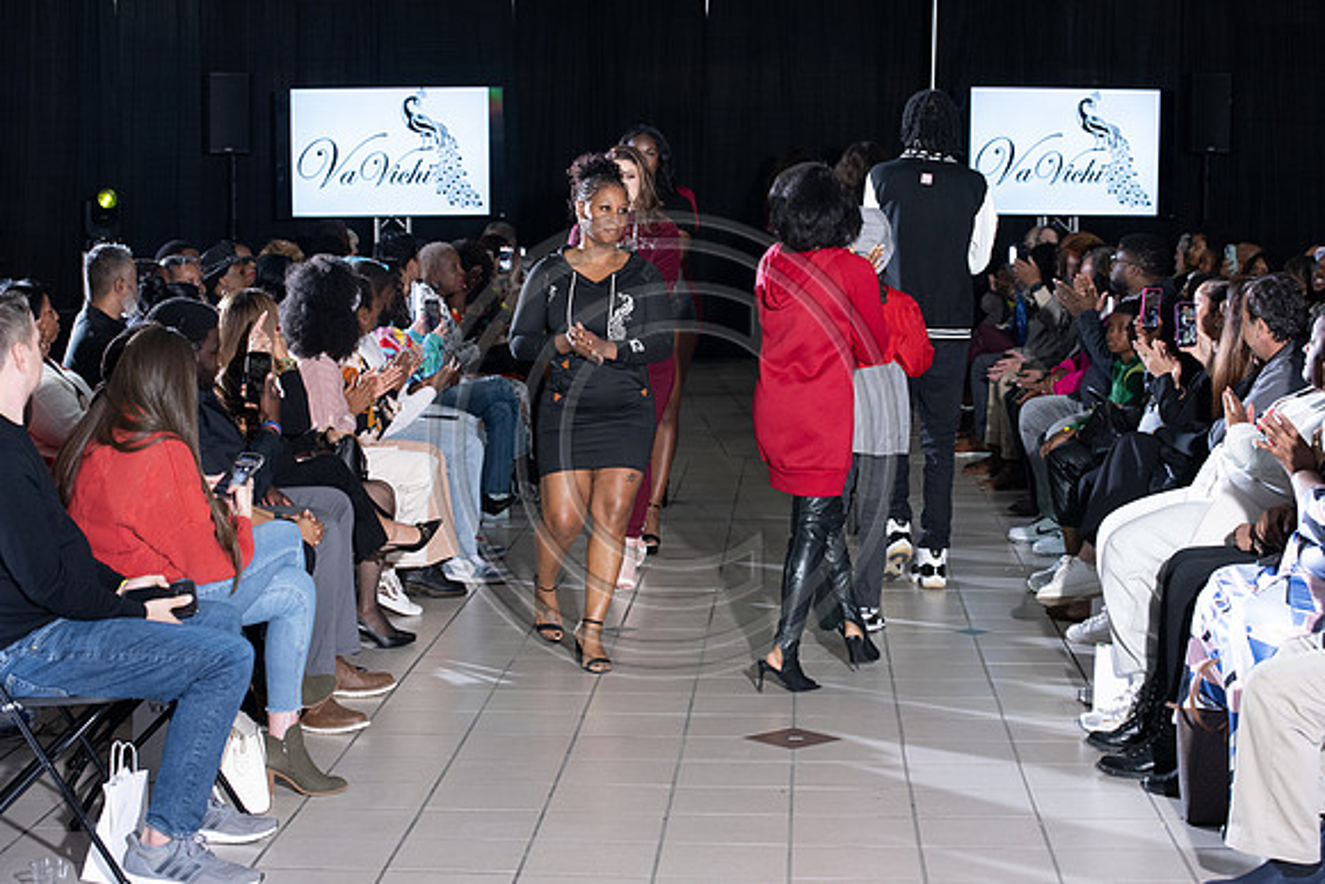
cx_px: 662
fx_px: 2577
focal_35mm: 70
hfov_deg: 28.8
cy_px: 442
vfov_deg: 19.5
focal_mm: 70
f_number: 5.6
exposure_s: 1/125
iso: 1250
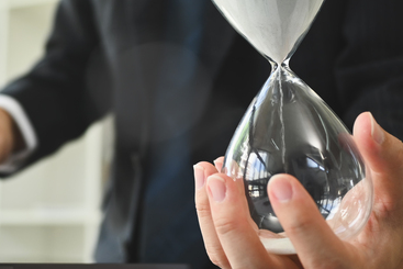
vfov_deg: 22.2
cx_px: 136
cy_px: 95
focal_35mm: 61
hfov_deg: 32.6
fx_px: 683
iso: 250
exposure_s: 1/400
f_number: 2.8
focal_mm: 28
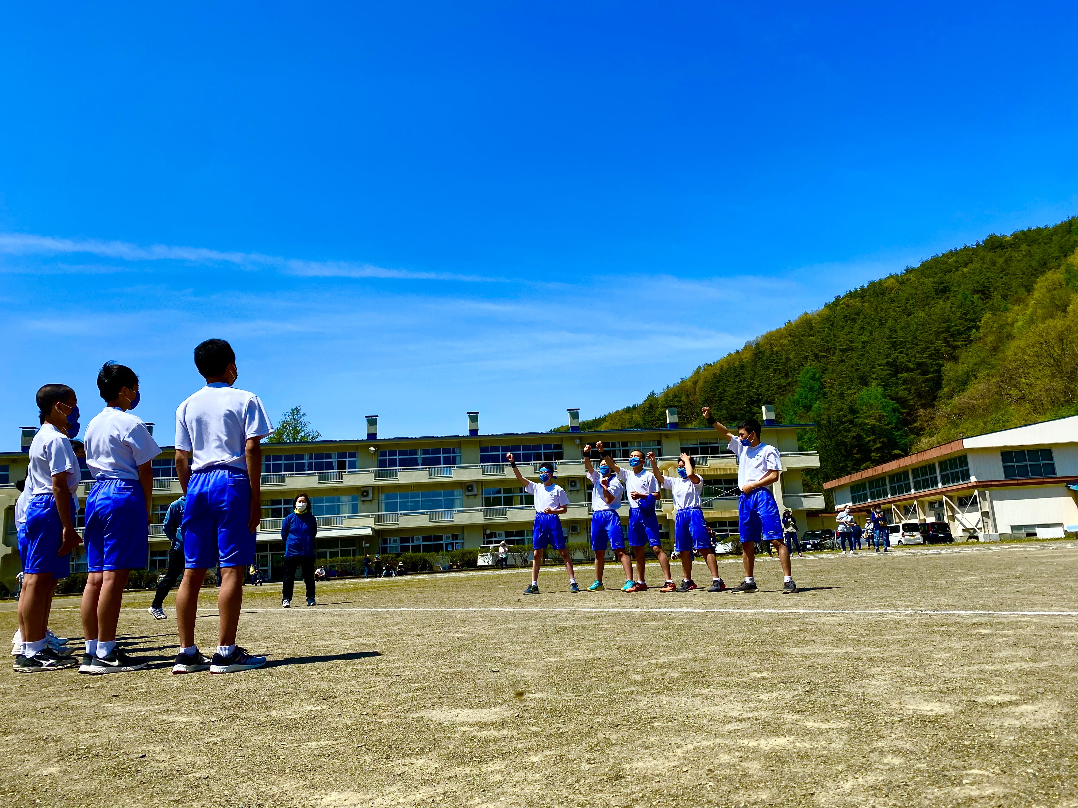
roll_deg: +2.8
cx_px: 539
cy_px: 404
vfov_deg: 53.1
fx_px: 810
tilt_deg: +11.6
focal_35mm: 26
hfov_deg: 67.3
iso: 32
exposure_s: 1/3205
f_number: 1.8
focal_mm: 4.25
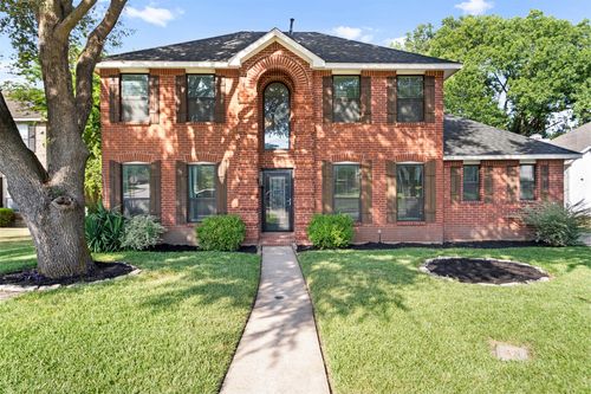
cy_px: 197
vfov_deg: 59.5
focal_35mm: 21
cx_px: 296
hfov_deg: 81.2
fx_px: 345
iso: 800
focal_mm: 21
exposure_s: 1/50
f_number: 7.1
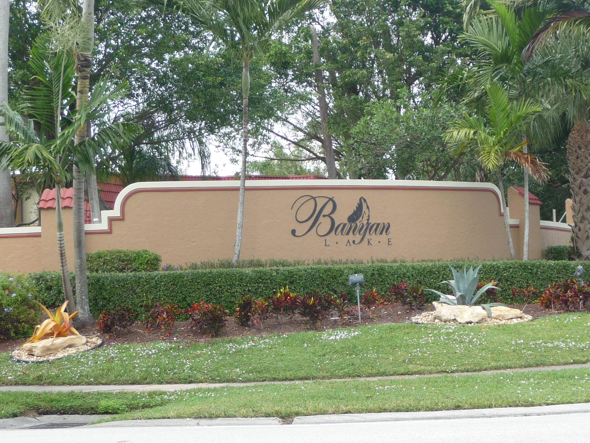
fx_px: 1432
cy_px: 222
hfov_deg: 23.3
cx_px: 295
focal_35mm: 84
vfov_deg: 17.6
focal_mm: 8.5
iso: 100
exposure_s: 1/125
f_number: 4.2
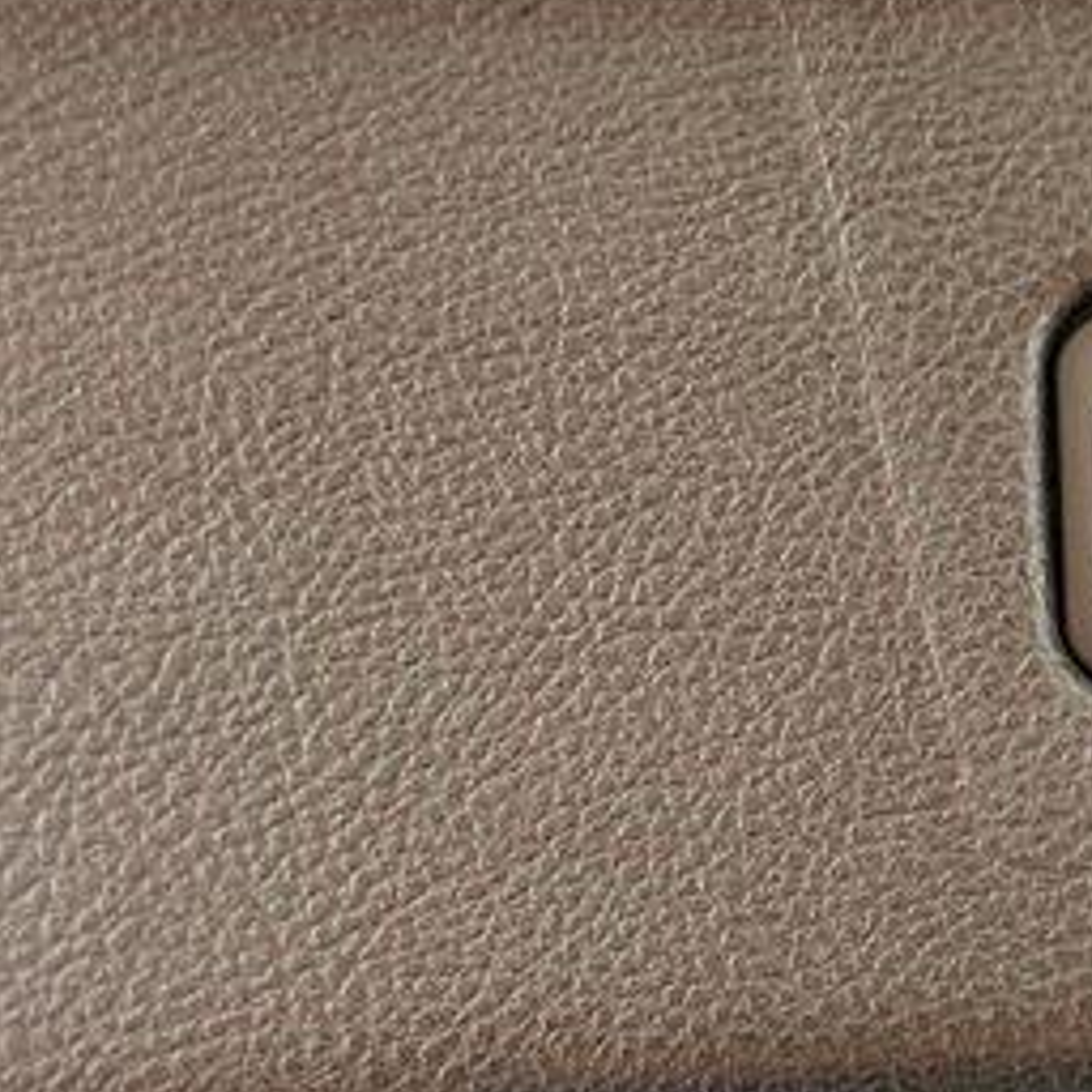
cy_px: 550
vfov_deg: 16.4
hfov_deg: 15.7
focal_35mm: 106
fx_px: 3783
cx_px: 1356
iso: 250
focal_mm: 6.76
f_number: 1.78
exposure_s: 1/40
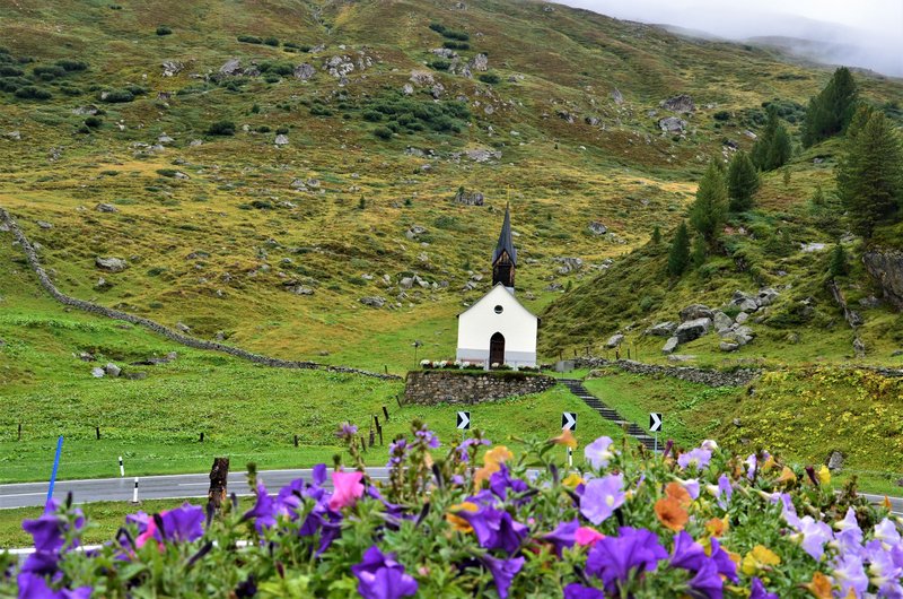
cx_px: 452
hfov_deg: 51.4
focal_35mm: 38
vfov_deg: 35.3
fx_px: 939
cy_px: 300
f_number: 8
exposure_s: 1/60
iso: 320
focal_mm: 25
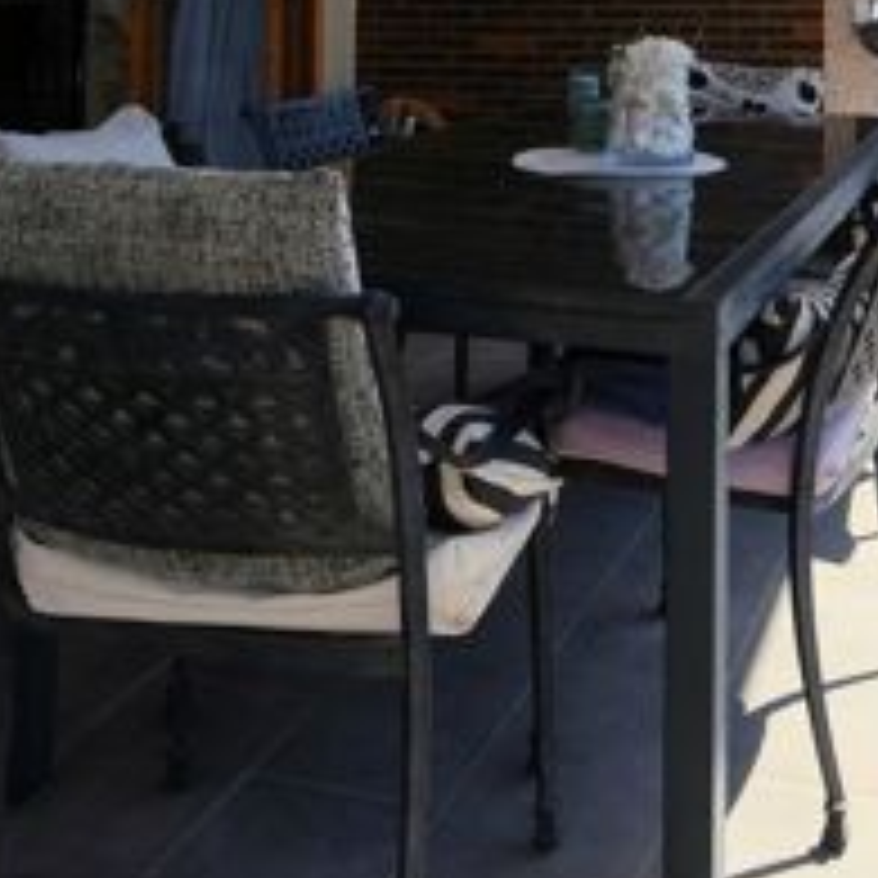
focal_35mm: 46
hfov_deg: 35.8
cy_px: -122
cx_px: 673
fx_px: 1320
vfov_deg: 31.9
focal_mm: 10
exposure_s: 1/300
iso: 320
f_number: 8
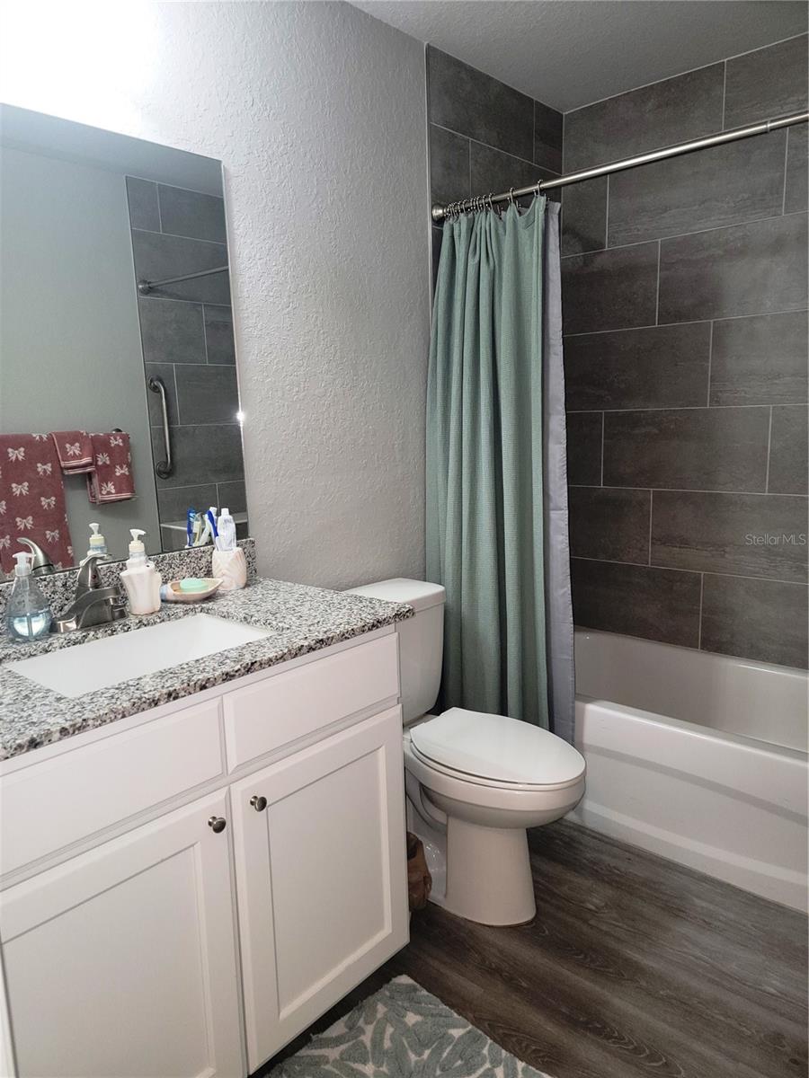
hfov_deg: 56.8
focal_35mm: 24
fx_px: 748
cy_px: 539
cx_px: 404
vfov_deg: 71.6
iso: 100
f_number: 1.8
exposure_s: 1/30
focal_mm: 6.7
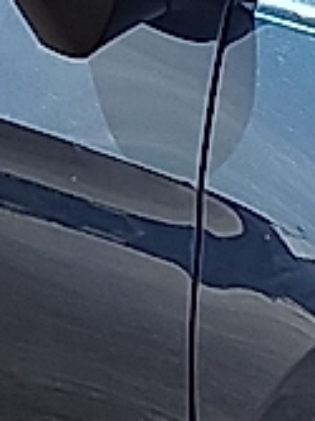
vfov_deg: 5.9
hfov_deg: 4.3
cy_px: 280
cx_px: 708
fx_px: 4082
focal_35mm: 336
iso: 25
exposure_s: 1/1250
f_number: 1.8
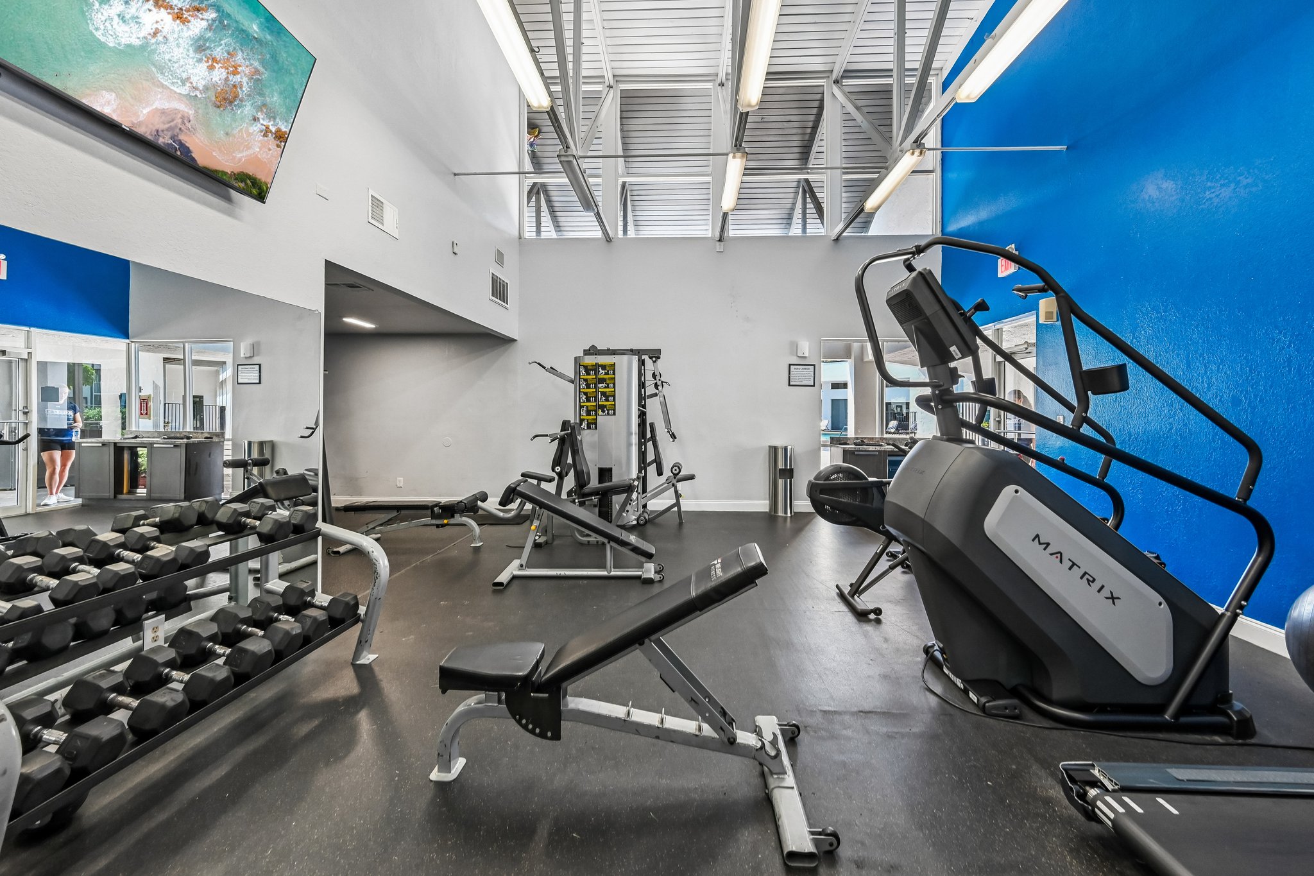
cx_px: 657
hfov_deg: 104.3
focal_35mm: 14
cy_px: 438
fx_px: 511
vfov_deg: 81.2
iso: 3200
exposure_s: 1/80
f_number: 8
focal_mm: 14
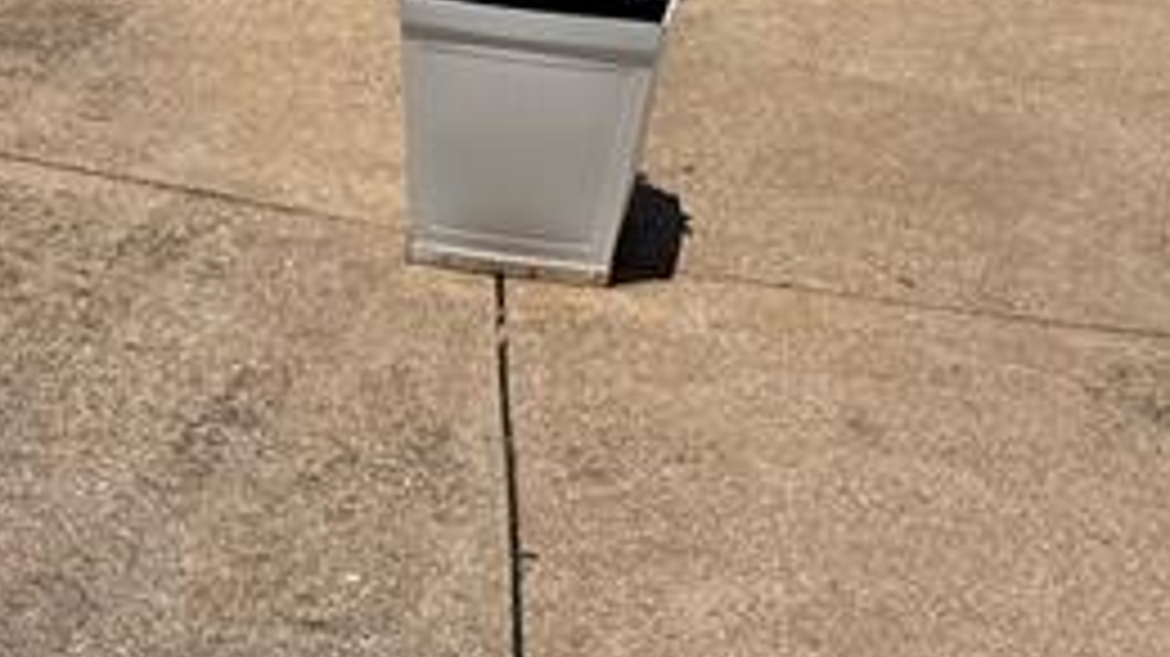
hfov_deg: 20.7
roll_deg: -6.2
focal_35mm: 103
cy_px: -968
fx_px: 3194
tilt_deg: +2.4
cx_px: 472
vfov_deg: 10.1
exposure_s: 1/11905
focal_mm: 6.76
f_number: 1.78
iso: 80
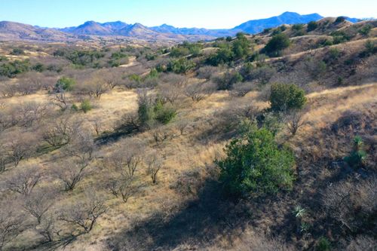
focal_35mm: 28
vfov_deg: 46.4
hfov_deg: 65.5
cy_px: 126
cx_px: 188
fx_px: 293
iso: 800
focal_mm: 10.26
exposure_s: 1/400
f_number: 11
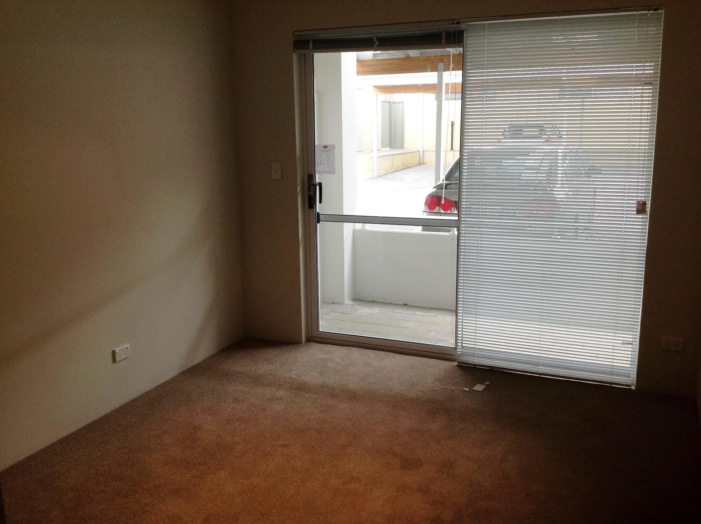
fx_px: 708
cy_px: 262
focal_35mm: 35
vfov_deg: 40.6
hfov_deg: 52.7
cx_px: 350
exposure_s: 1/50
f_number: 2.4
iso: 80
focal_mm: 4.28
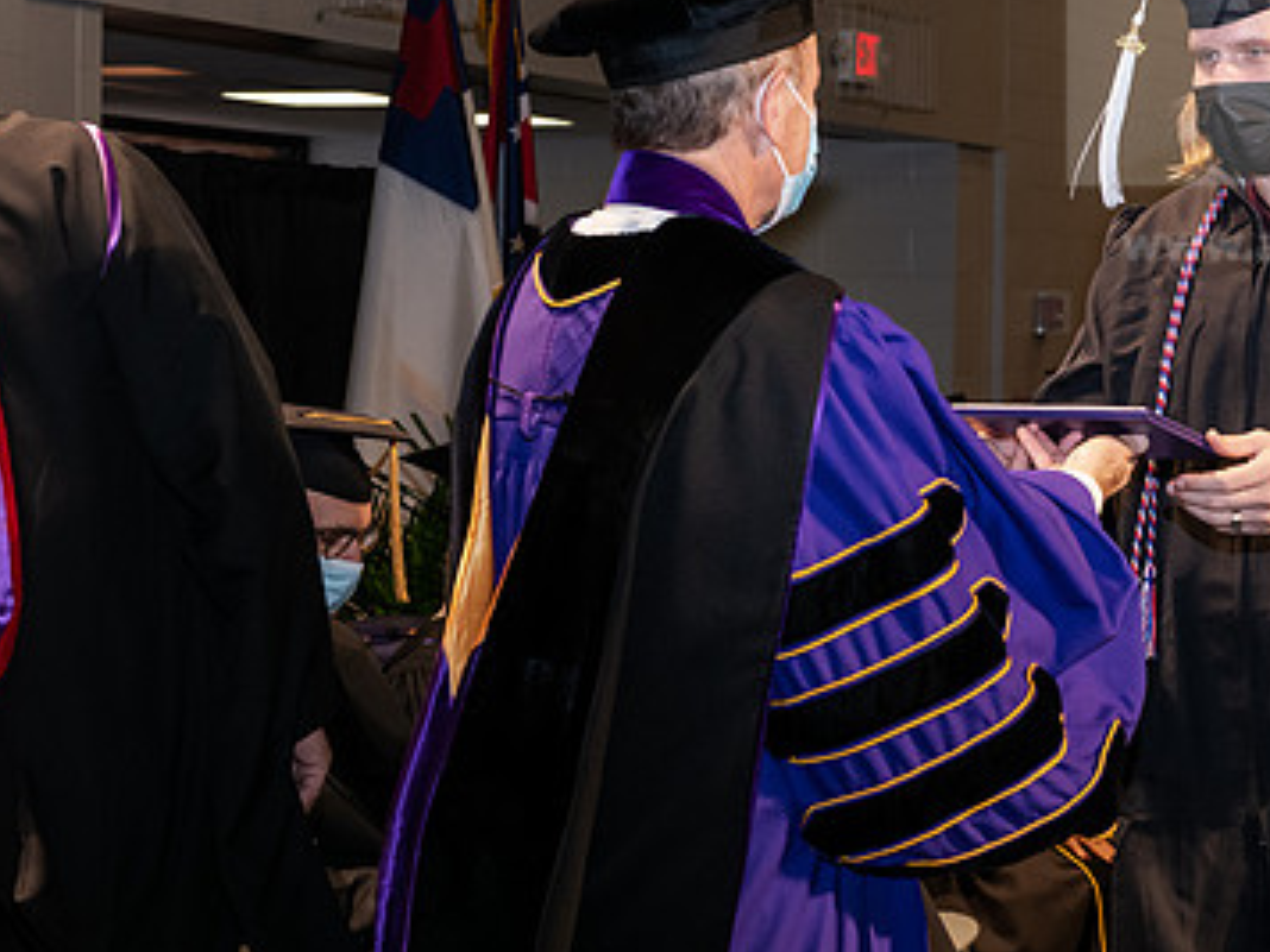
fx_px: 3449
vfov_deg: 15.7
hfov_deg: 20.7
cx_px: 960
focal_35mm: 94
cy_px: 319
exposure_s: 1/200
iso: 1600
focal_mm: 60
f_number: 6.3
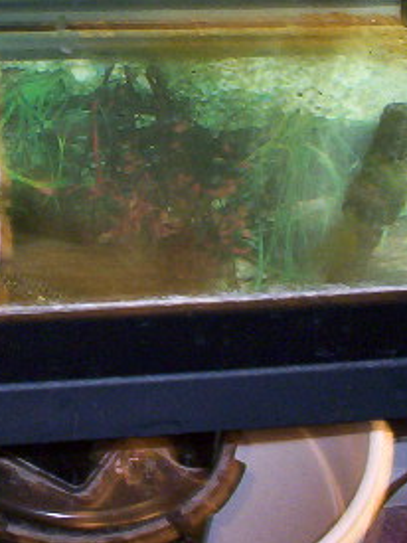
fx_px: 1820
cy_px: 18
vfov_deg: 16.7
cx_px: -109
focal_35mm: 116
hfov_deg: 12.4
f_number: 4.5
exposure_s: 1/8
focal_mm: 6
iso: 140
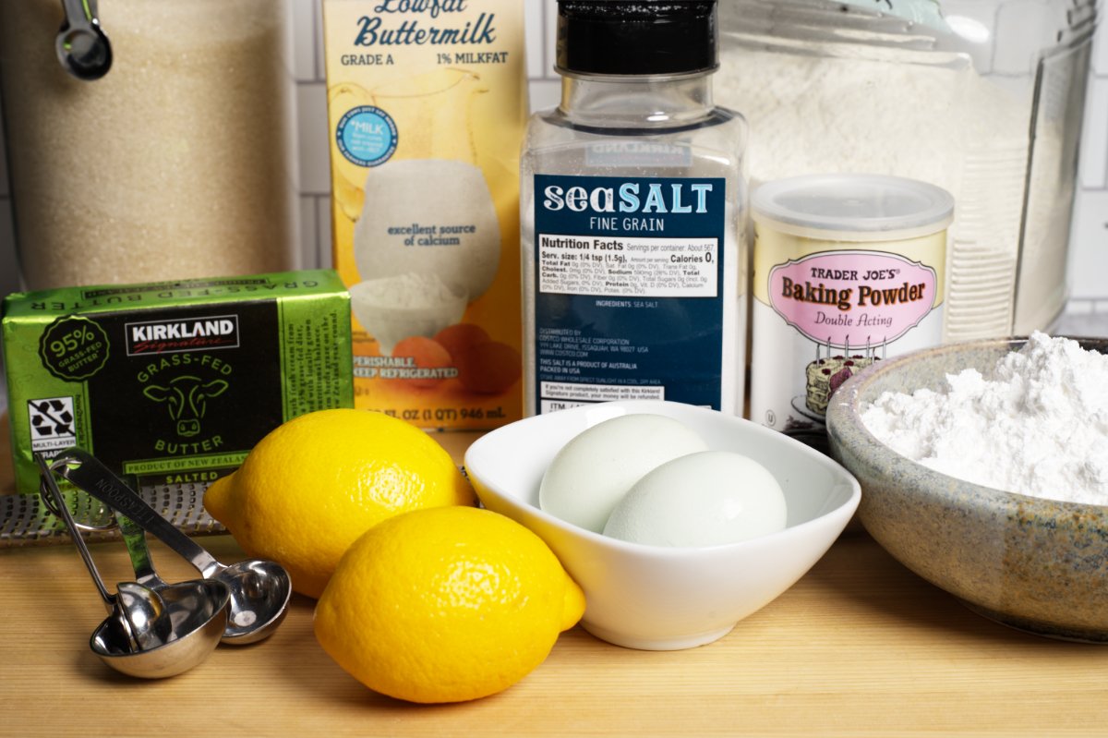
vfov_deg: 19.7
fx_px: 2123
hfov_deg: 29.3
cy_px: 369
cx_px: 554
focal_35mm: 69
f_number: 11
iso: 100
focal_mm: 69
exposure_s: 1/80
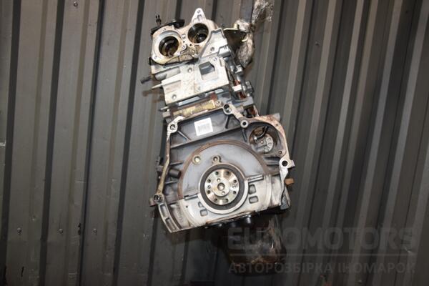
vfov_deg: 41.7
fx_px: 375
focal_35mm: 32
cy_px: 143
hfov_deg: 59.5
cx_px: 214
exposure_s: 1/60
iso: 800
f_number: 5
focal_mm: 21
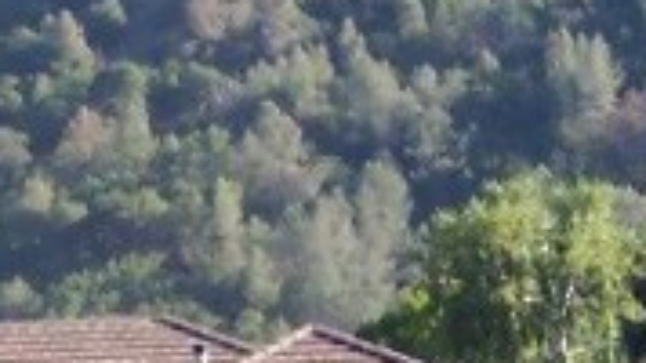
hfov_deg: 5.7
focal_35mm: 379
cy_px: 866
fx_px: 6490
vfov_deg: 3.2
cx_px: 359
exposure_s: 1/500
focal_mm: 13.3
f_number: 3.4
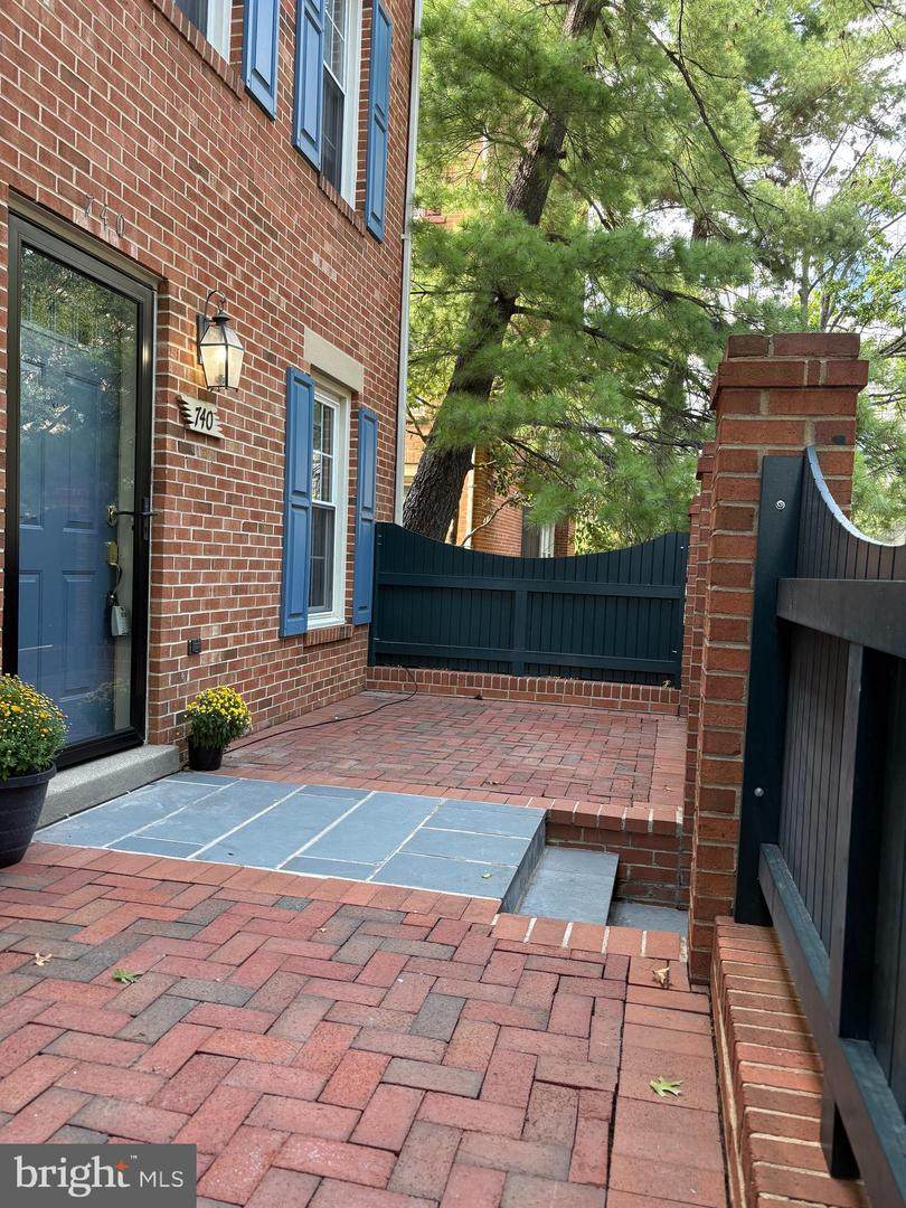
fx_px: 907
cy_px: 604
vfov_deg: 67.3
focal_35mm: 26
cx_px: 453
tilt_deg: -2.8
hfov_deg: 53.1
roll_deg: -2.1
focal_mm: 5.96
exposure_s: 1/134
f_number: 1.6
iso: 80
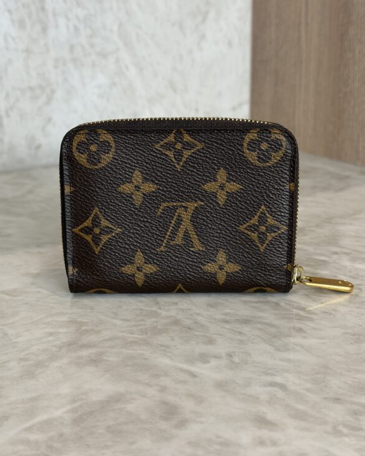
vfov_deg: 36.6
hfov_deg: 29.7
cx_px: 182
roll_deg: +0.0
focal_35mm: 51
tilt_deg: -16.8
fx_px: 689
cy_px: 217
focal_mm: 6.76
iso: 50
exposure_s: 1/60
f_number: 1.78
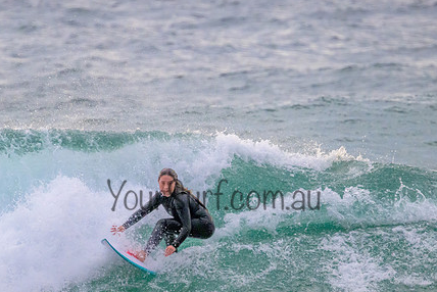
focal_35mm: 1083
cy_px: 186
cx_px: 212
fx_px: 13155
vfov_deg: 1.3
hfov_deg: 1.9
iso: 11400
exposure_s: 1/2000
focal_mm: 800
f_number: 11
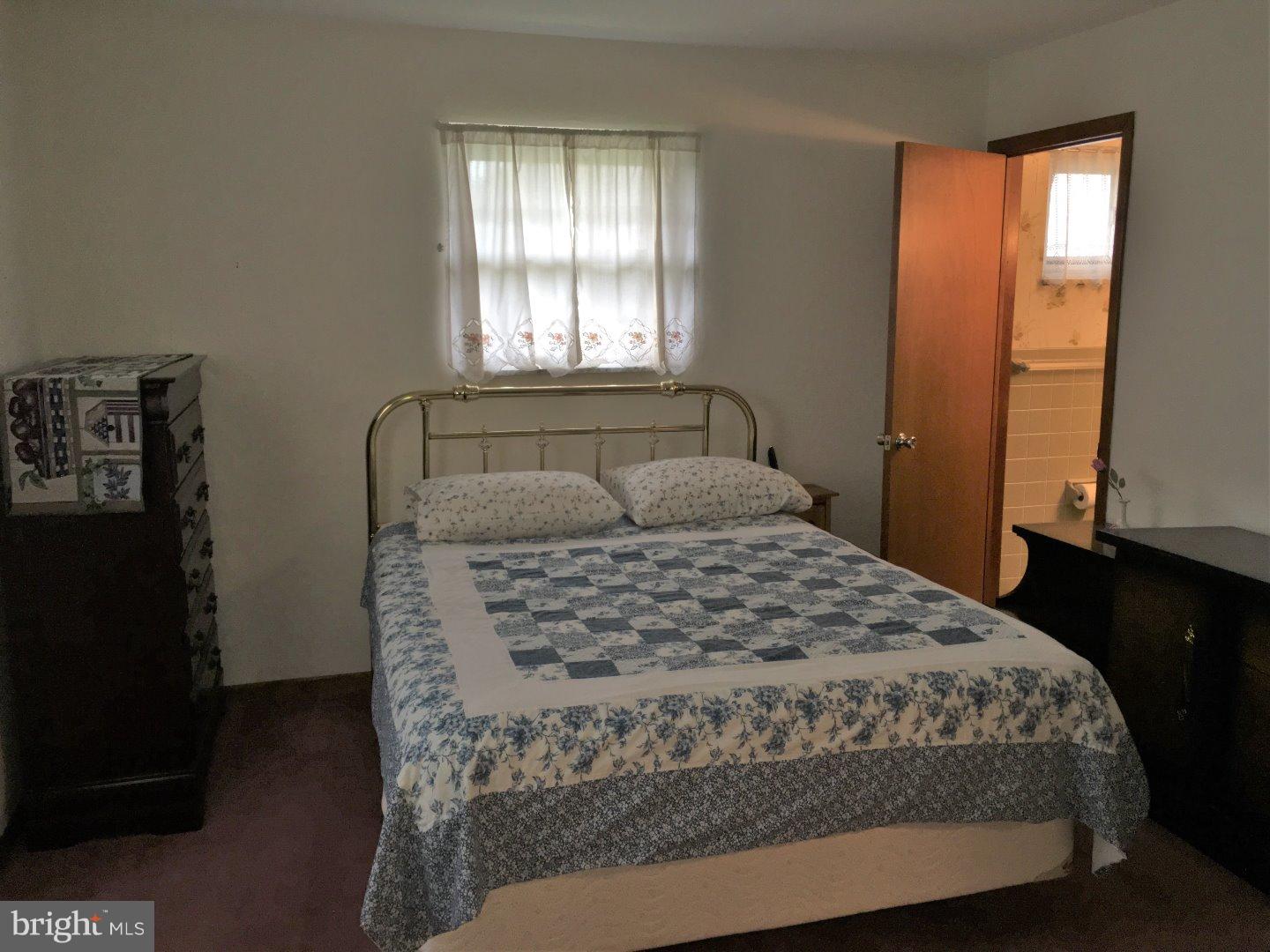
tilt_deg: -7.9
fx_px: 1064
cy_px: 476
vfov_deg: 48.2
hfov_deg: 61.7
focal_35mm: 29
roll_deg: -0.2
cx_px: 635
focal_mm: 4.15
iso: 50
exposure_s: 1/30
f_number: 2.2
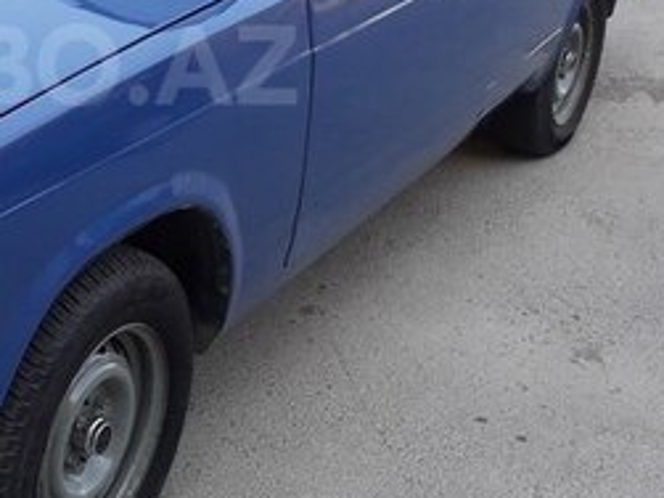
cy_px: 65
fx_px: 1361
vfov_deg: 20.4
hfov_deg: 26.2
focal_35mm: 71
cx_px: 26
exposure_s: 1/299
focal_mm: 3.6
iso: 40
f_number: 1.9
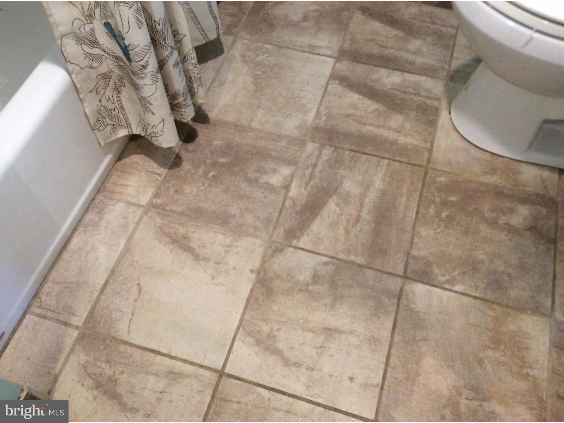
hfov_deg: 56.8
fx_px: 521
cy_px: 212
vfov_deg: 44.2
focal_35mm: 32
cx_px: 282
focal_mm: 3.3
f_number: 2.4
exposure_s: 1/24
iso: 160
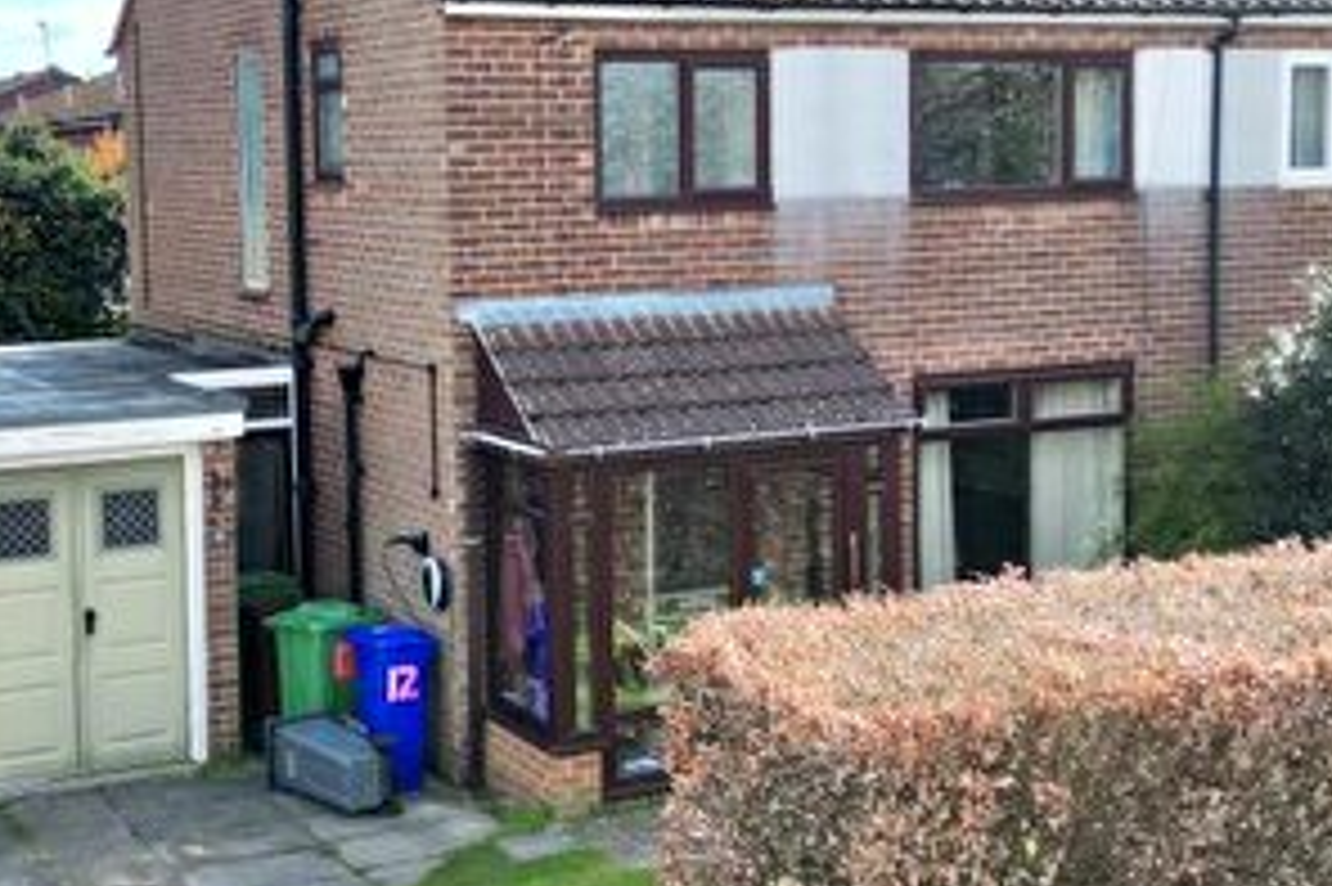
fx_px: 2182
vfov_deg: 22.9
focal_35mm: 59
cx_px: 626
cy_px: 340
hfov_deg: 33.9
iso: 100
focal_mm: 6.72
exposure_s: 1/1250
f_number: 1.7
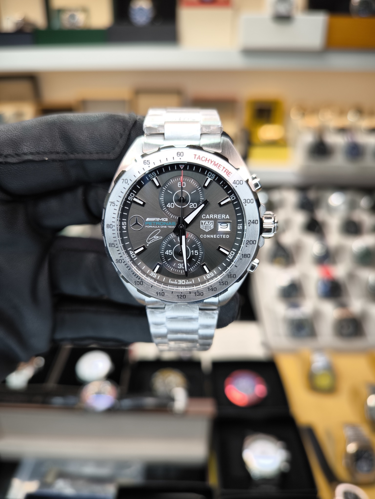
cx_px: 188
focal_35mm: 24
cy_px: 250
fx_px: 347
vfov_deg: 71.6
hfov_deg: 56.8
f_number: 1.9
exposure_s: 1/125
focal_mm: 6.92
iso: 64
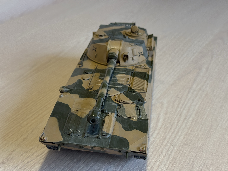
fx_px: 316
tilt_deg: -28.8
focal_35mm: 48
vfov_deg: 30.3
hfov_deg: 39.7
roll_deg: -0.3
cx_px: 114
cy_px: 86
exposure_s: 1/323
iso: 80
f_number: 1.78
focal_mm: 6.76
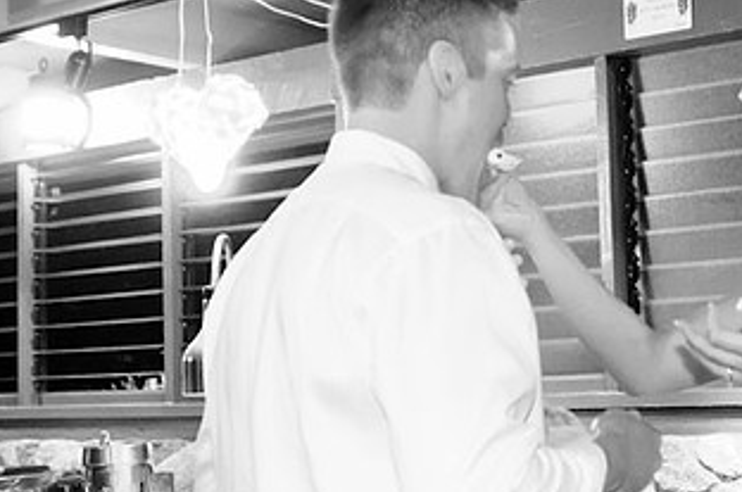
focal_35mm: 78
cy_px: 165
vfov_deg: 17.4
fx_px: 1605
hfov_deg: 25.2
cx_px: 678
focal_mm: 28
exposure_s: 1/40
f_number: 2.8
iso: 3200
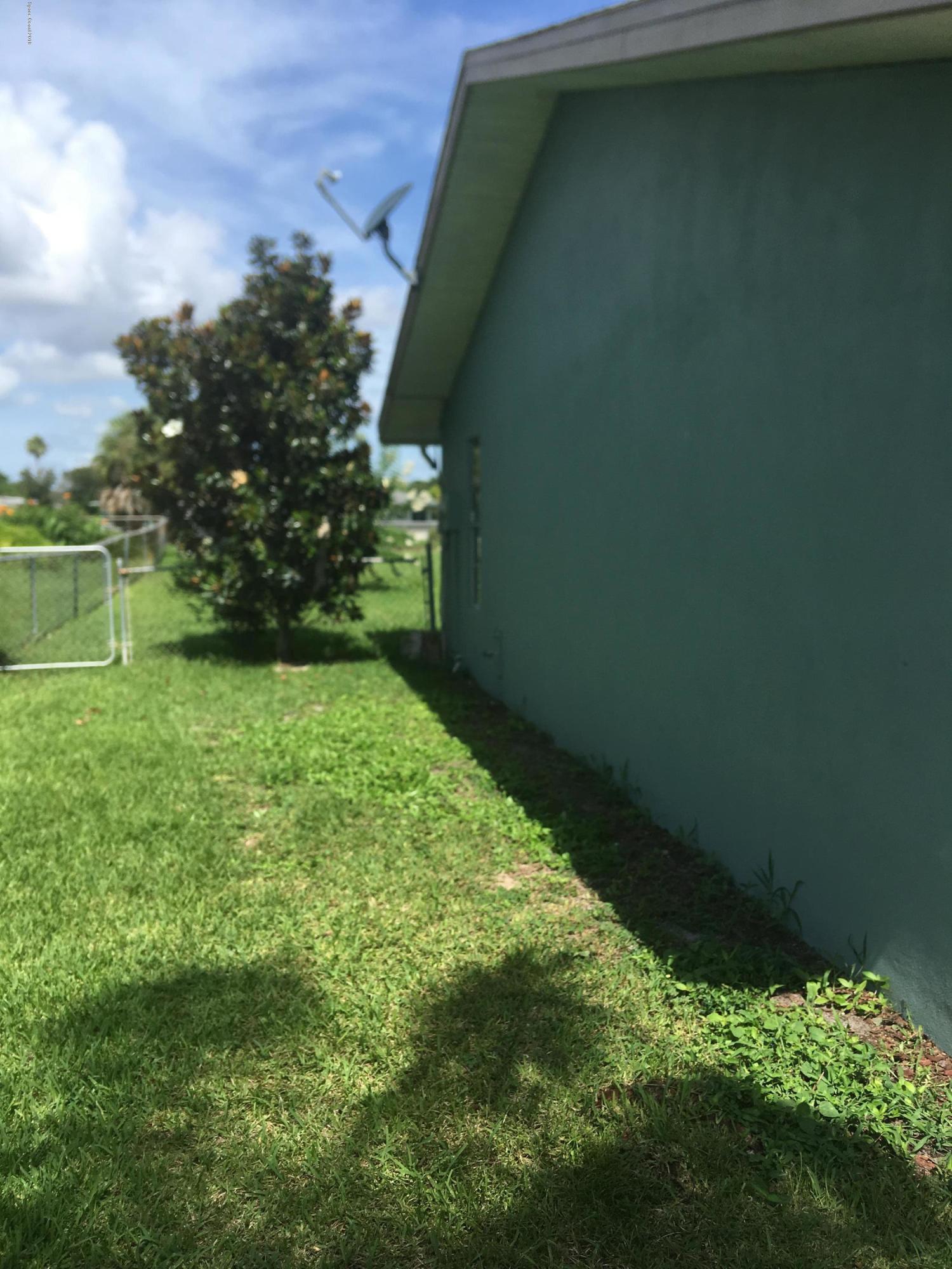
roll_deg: -0.9
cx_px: 476
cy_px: 634
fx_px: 1063
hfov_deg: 48.2
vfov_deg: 61.7
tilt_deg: -4.2
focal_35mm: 29
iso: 25
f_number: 2.2
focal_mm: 4.15
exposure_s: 1/1183
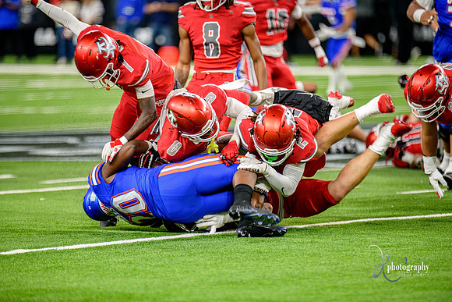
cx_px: 226
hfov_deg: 6.9
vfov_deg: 4.6
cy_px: 151
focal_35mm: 300
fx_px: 3767
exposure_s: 1/400
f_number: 2.8
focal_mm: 300
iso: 1250
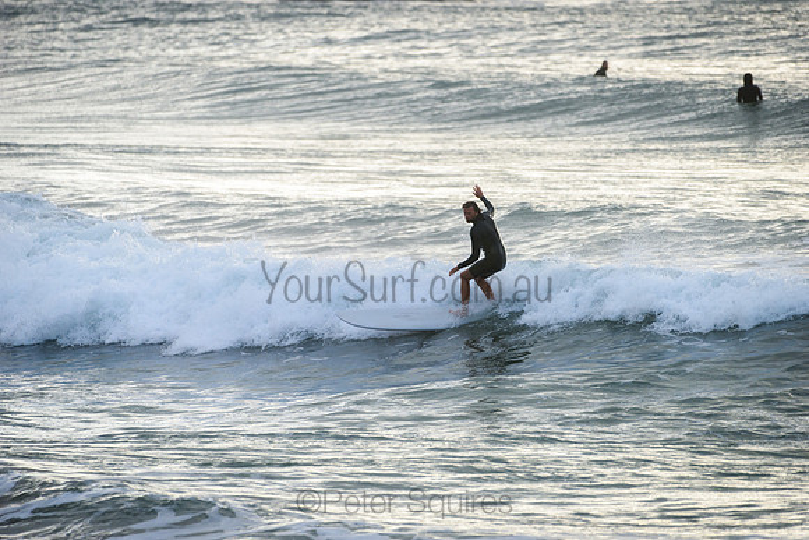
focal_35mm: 503
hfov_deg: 4.1
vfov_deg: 2.7
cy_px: 270
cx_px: 404
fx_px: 11302
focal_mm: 500
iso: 250
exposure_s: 1/1000
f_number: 5.6
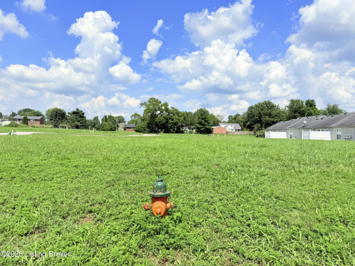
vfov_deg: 56.8
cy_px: 133
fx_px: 246
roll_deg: -0.3
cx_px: 178
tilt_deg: +0.9
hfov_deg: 71.6
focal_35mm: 24
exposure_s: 1/8130
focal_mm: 6.76
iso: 80
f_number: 1.78
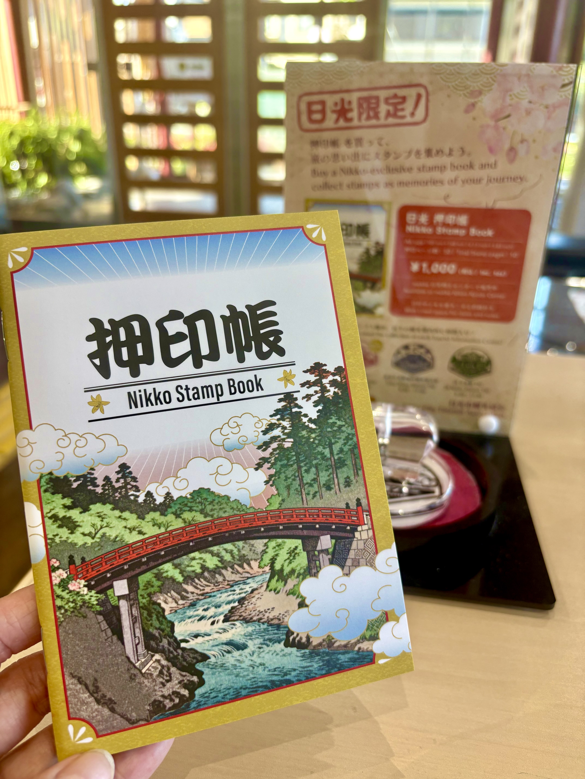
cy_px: 390
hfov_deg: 53.1
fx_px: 586
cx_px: 292
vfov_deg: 67.3
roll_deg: -1.4
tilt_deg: -24.6
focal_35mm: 26
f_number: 1.6
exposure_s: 1/161
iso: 80
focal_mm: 5.96
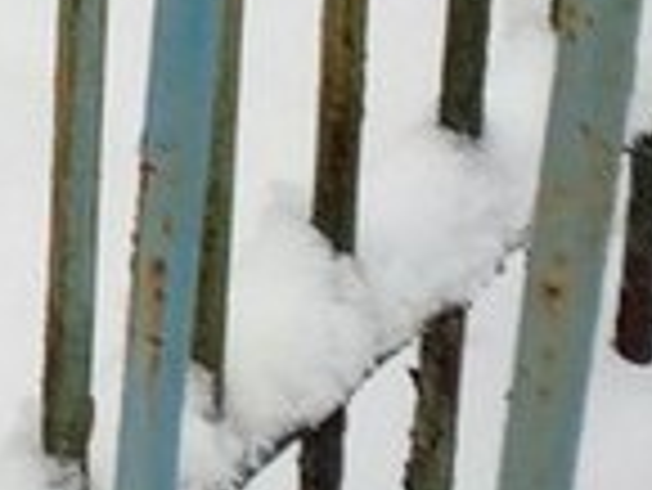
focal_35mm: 176
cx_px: -1484
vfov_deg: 7.6
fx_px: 3318
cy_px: -863
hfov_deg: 8.7
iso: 51
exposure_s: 1/50
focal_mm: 6.04
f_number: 1.9
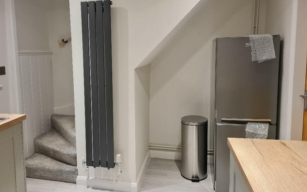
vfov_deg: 41.7
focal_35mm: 30
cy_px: 80
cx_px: 145
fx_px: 251
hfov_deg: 62.9
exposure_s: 1/50
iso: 200
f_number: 1.8
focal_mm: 5.4
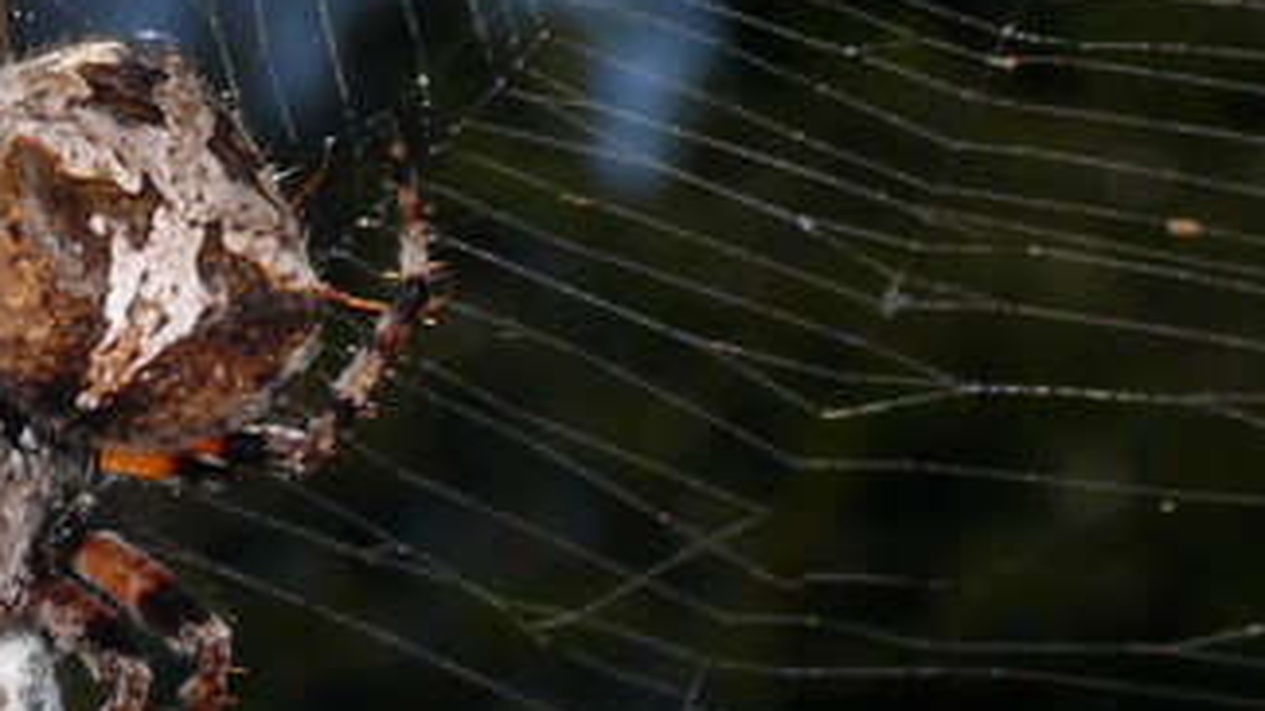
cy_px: 199
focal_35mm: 316
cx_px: -154
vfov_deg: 3.8
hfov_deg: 6.8
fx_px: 10596
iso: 100
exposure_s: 1/640
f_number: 11
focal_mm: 23.2
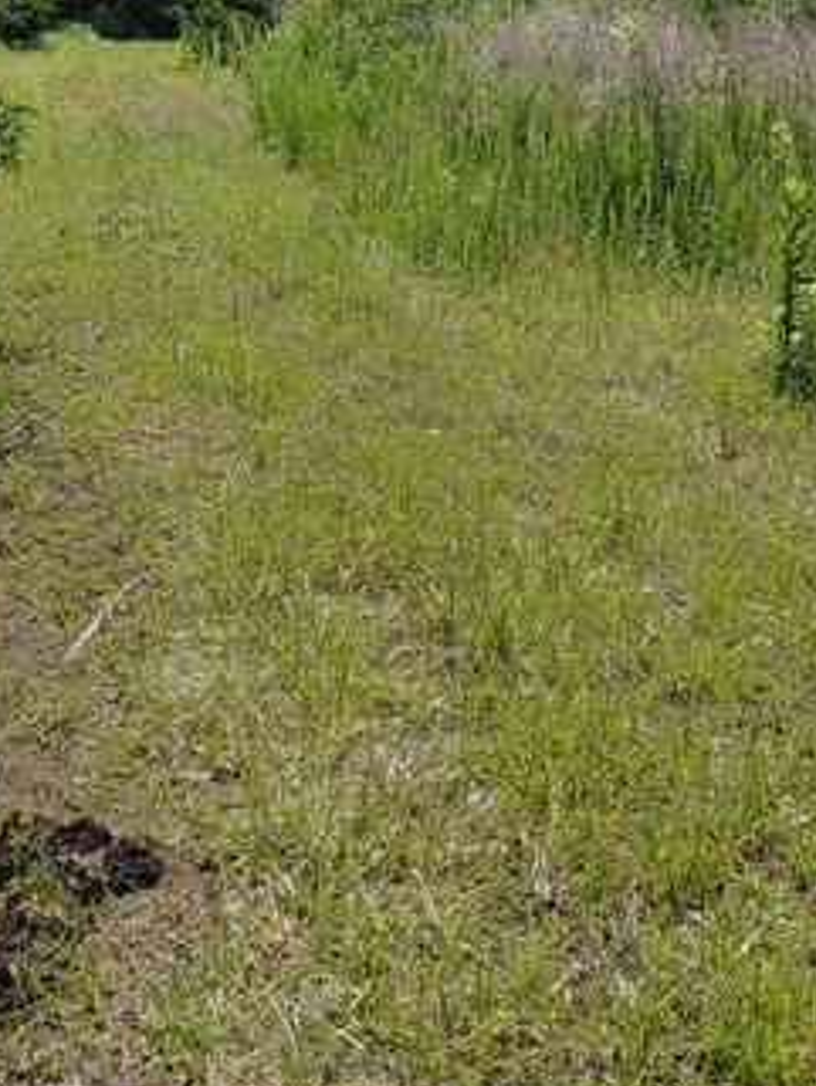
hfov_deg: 26.7
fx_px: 1696
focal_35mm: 54
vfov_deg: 33.1
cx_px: 207
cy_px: 42
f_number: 1.8
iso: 50
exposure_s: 1/3226
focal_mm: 4.36
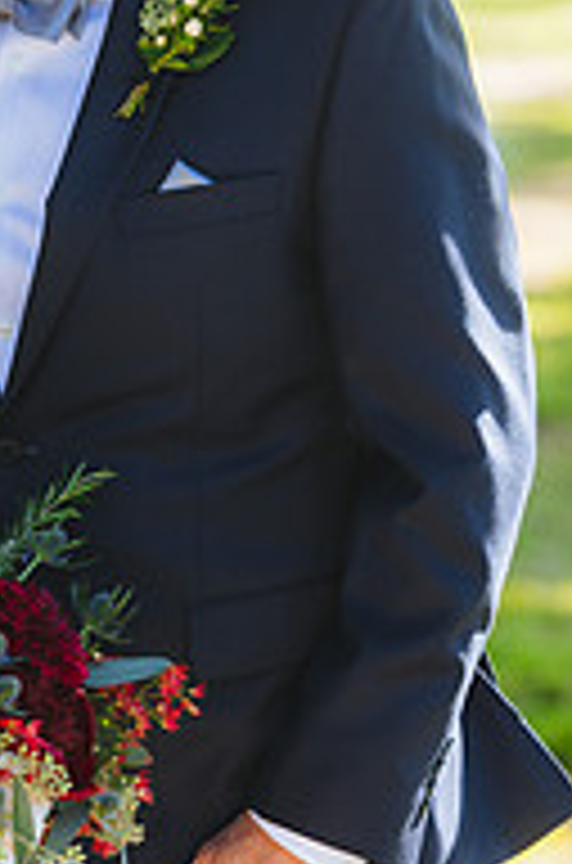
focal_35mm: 305
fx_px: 7308
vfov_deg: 6.8
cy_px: 288
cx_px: -97
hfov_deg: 4.5
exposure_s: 1/160
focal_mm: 130
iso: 160
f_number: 2.8
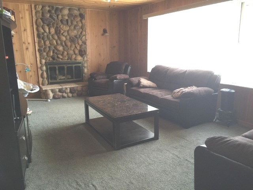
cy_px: 95
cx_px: 126
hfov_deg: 61.7
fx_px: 212
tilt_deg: -12.4
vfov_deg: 48.2
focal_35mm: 29
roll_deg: +0.4
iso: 32
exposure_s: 1/30
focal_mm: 4.15
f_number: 2.2
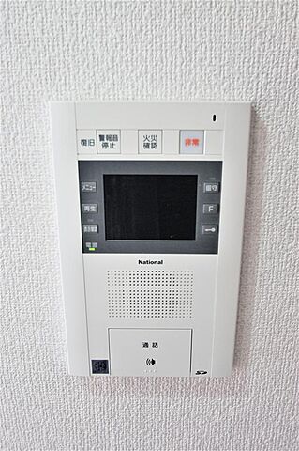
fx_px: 449
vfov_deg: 53.2
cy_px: 226
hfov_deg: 36.8
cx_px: 150
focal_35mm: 36
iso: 250
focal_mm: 24
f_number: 4.5
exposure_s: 1/40
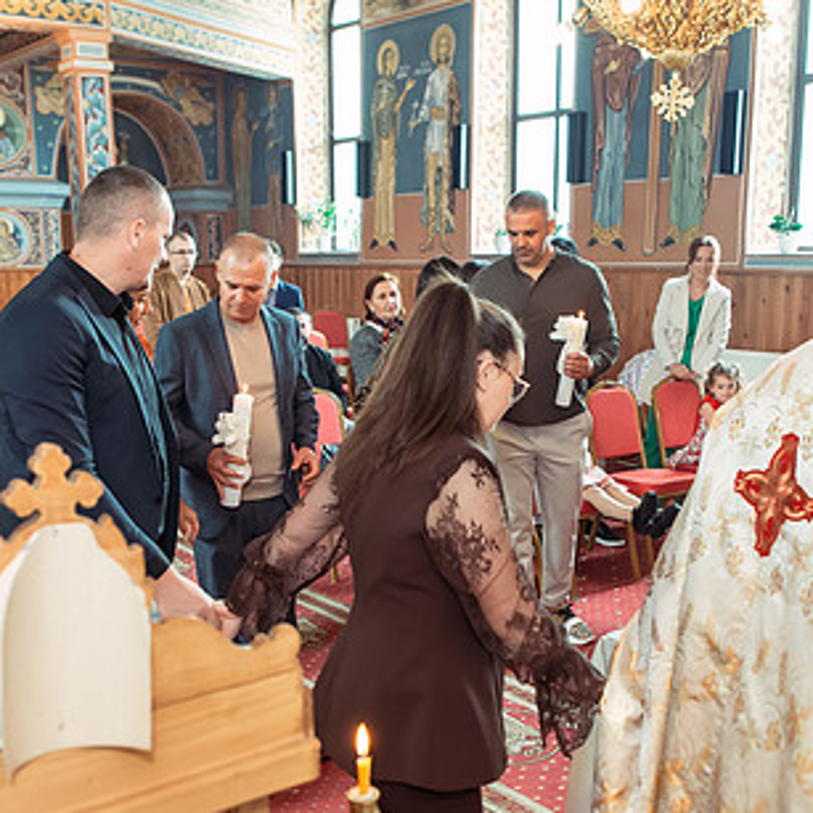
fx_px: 1116
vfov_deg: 40.0
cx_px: 450
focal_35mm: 42
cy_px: 413
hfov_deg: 40.0
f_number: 3.5
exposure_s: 1/250
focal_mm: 24
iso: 2500
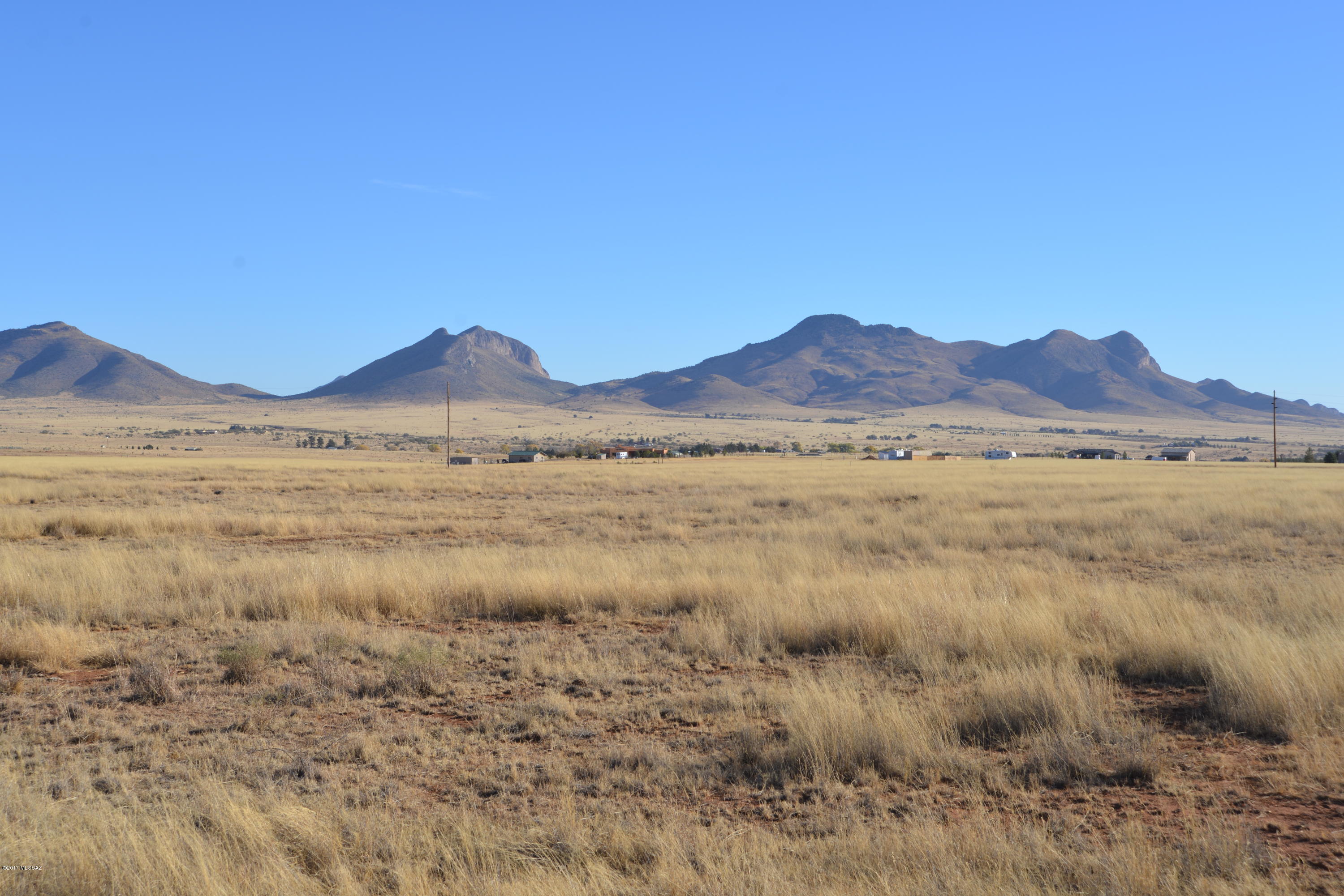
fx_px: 1867
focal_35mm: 50
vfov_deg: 27.0
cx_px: 672
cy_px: 448
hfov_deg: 39.6
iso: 100
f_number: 8
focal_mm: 50
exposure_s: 1/250
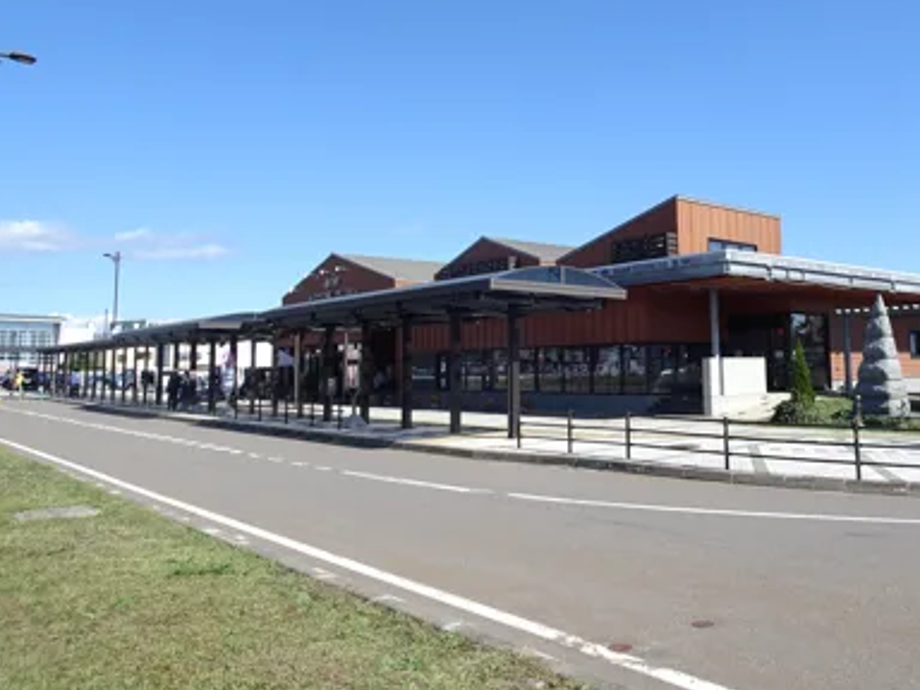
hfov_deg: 59.4
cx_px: 556
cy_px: 280
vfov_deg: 46.6
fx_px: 797
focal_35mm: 30
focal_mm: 4.1
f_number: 4.5
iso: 80
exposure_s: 1/400
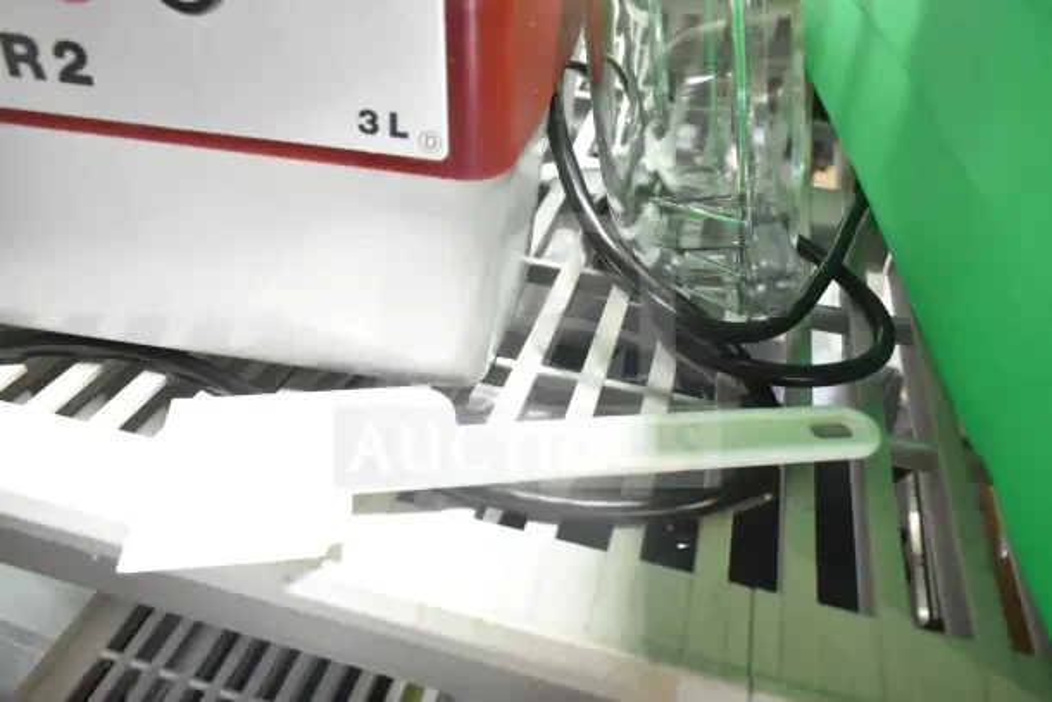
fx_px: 789
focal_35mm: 27
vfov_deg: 48.0
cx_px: 526
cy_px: 351
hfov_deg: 67.4
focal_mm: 18
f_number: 5.6
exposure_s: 1/125
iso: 1600
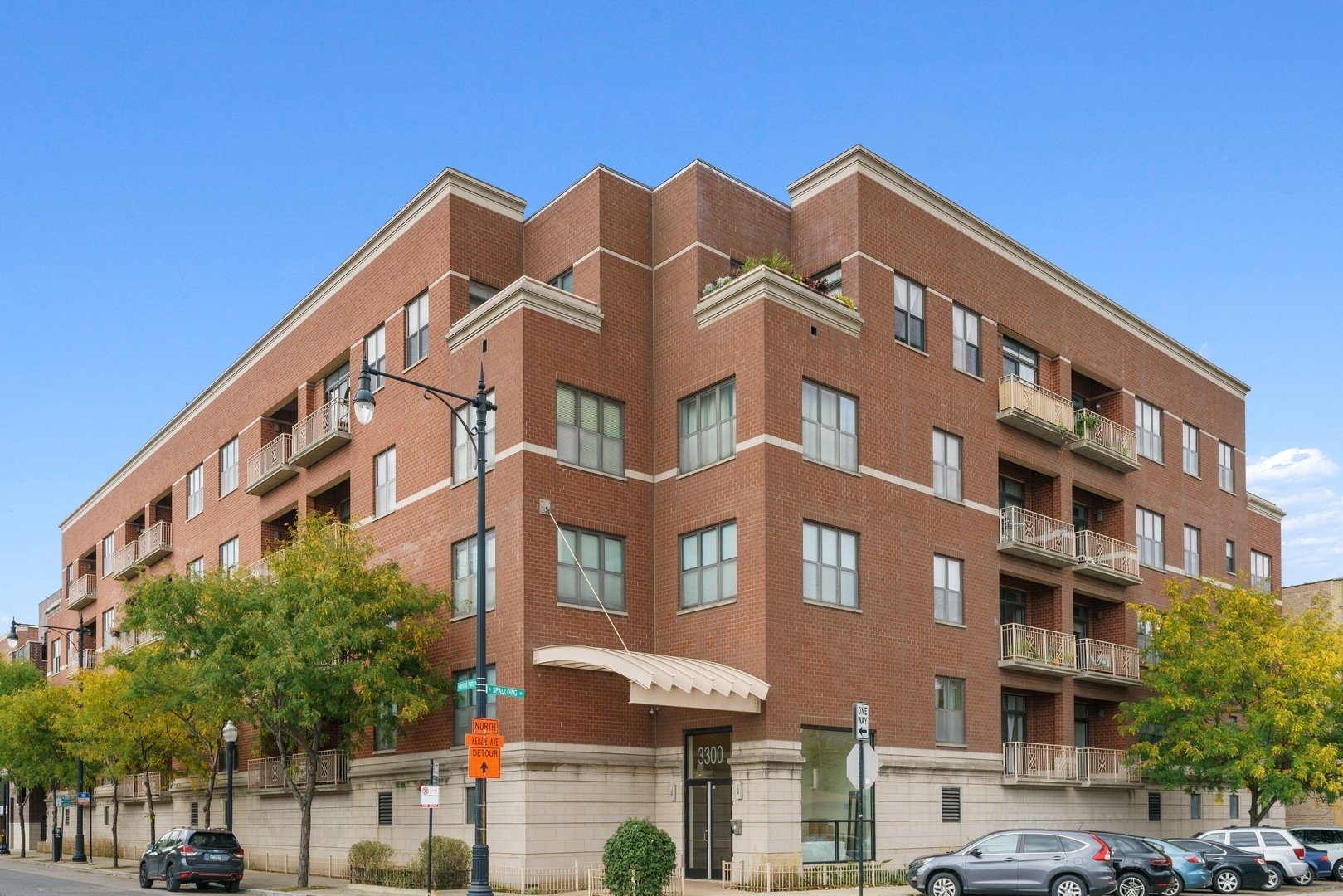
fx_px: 970
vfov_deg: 49.6
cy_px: 448
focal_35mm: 26
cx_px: 672
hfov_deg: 69.4
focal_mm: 26
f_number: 8
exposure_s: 1/250
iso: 320
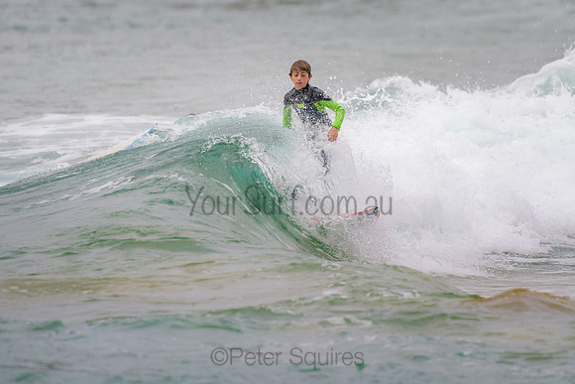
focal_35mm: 613
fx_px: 9792
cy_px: 154
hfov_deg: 3.4
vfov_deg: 2.2
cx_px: 343
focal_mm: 500
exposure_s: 1/800
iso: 280
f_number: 5.6
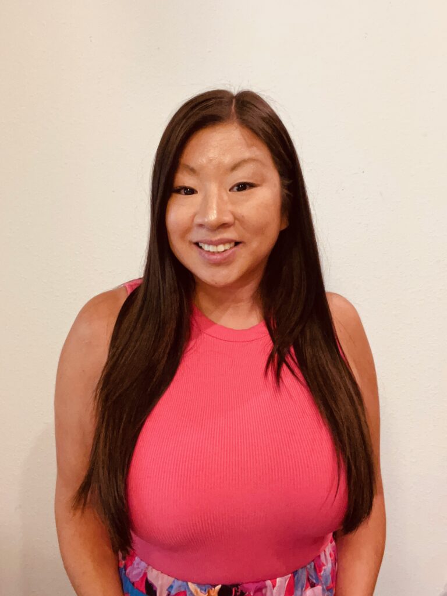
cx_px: 224
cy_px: 298
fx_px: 517
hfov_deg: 46.8
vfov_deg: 60.0
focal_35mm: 30
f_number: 2.2
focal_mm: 2.71
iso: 400
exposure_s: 1/40
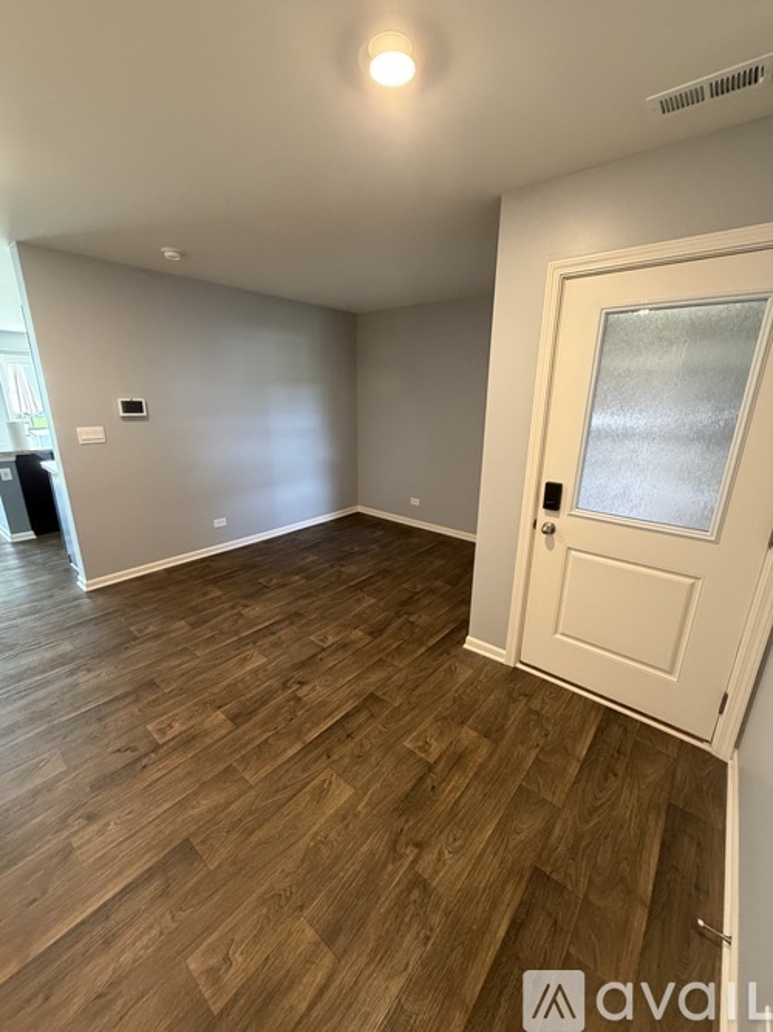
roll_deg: -0.3
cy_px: 516
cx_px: 386
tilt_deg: -15.9
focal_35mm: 14
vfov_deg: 102.1
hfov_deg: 85.7
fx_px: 417
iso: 500
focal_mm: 2.22
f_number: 2.2
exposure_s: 1/60
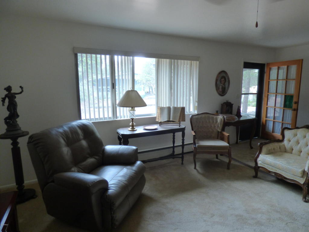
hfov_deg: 81.7
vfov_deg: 66.0
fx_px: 179
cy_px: 116
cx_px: 154
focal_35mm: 20
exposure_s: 1/100
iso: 400
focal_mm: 3.58
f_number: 2.8
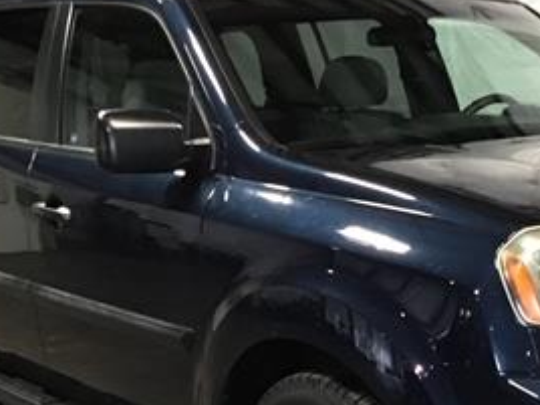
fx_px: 1154
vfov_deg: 19.5
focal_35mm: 74
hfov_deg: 25.7
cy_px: 363
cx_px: 457
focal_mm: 3.3
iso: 125
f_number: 2.4
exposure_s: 1/30
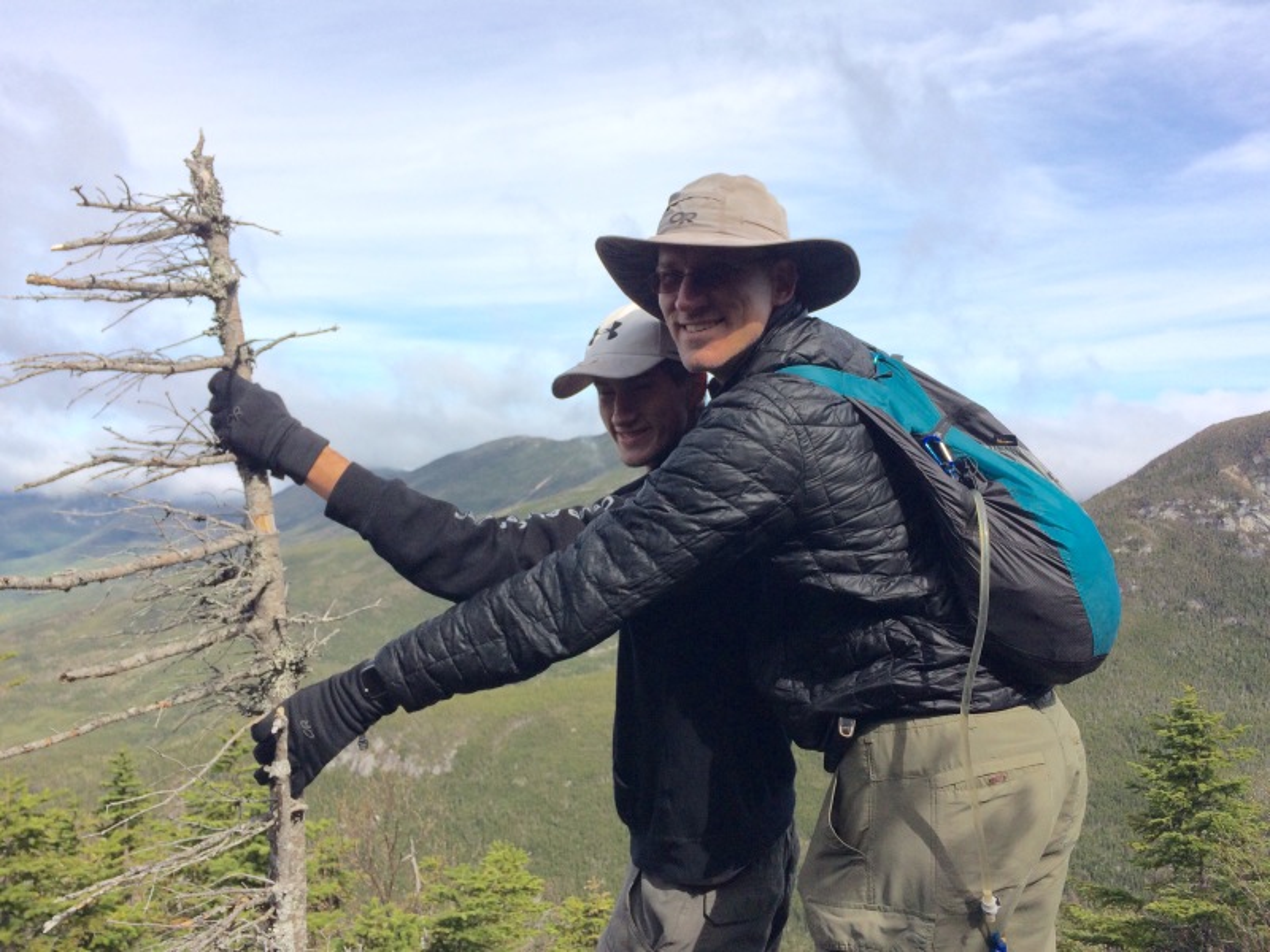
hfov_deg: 61.7
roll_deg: -0.3
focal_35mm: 29
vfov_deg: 48.2
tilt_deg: -5.7
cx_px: 635
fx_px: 1064
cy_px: 476
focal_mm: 4.15
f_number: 2.2
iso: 32
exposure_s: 1/2564
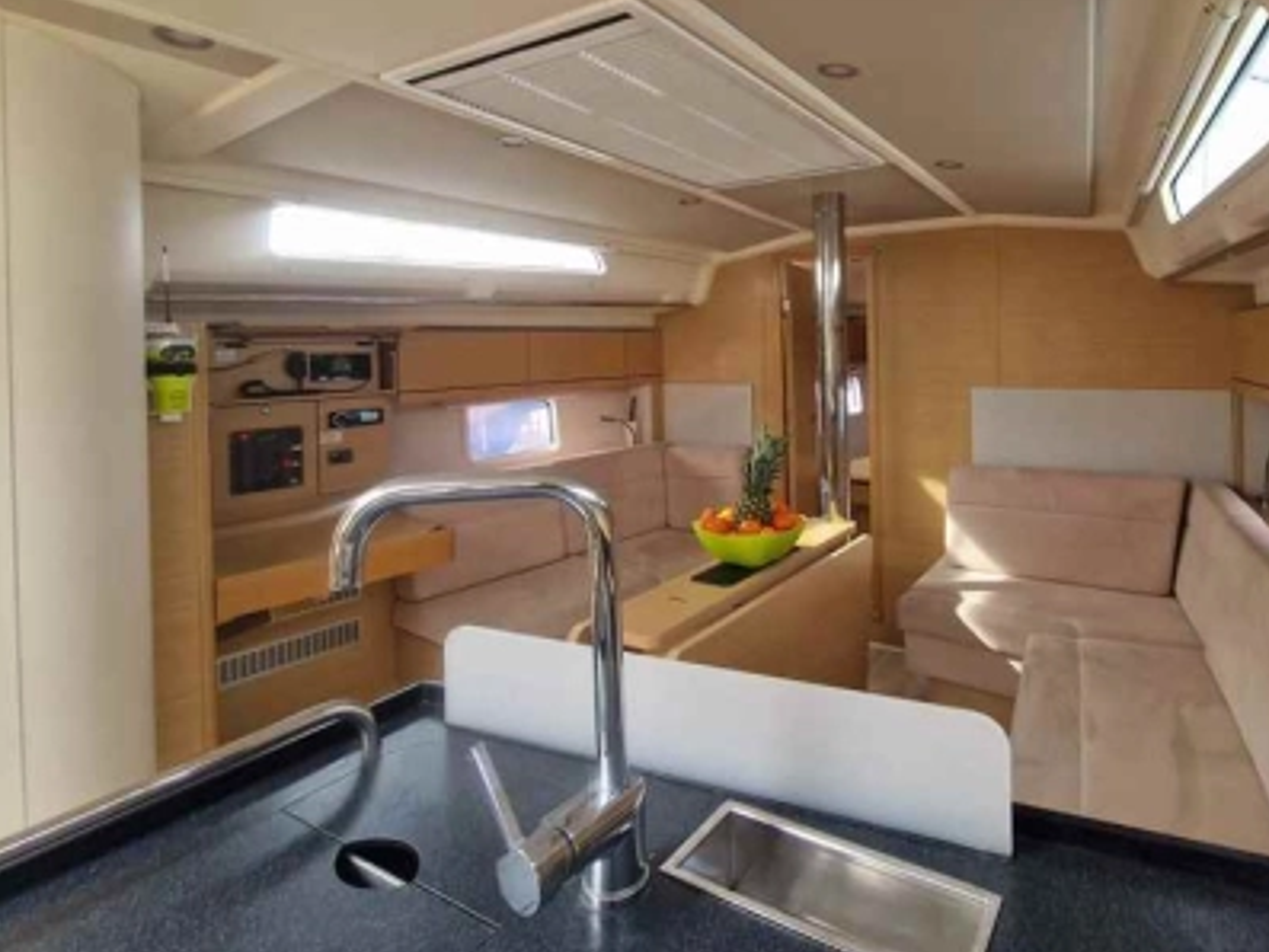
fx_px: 660
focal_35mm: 18
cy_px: 366
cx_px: 799
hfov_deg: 85.9
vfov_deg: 70.6
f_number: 2.2
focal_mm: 2.2
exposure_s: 1/100
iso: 100
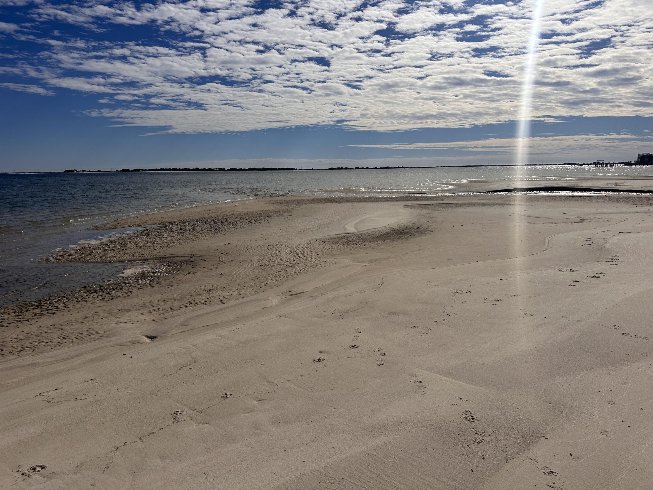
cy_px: 245
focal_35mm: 24
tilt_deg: -10.1
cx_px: 326
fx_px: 453
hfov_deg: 71.6
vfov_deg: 56.8
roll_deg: +3.3
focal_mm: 6.86
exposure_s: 1/18519
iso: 64
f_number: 1.78
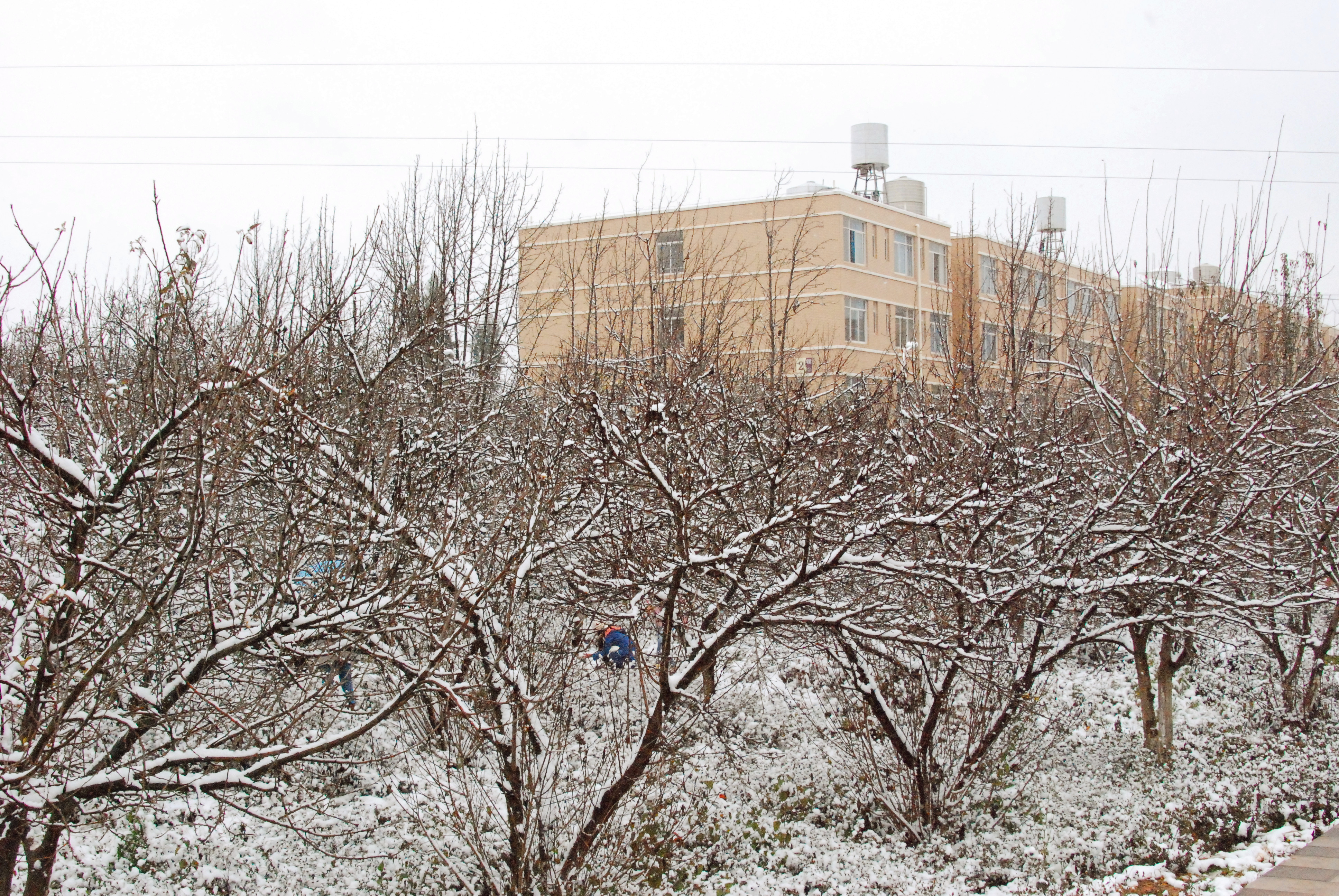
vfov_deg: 32.0
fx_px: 1564
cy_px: 448
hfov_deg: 46.3
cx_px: 670
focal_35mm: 42
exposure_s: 1/2500
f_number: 10
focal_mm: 28
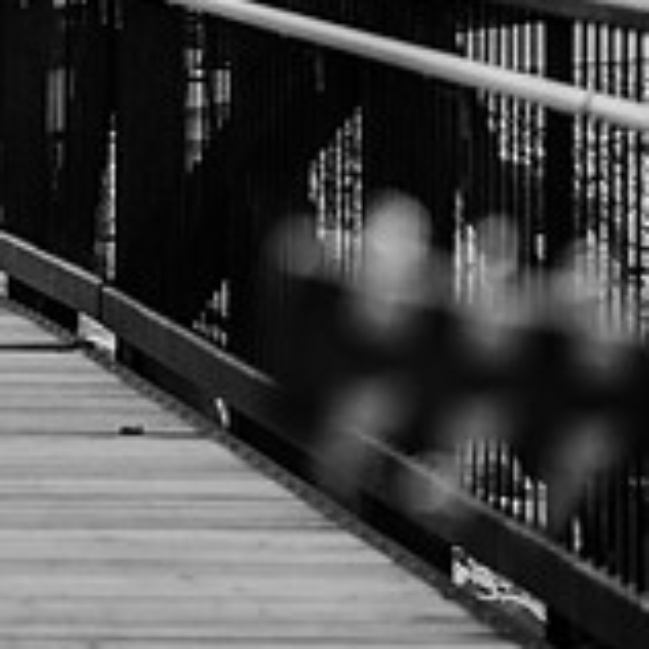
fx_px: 7933
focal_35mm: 374
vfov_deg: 4.7
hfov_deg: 4.7
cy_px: -51
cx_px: -324
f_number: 4
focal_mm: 120
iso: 400
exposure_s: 1/640
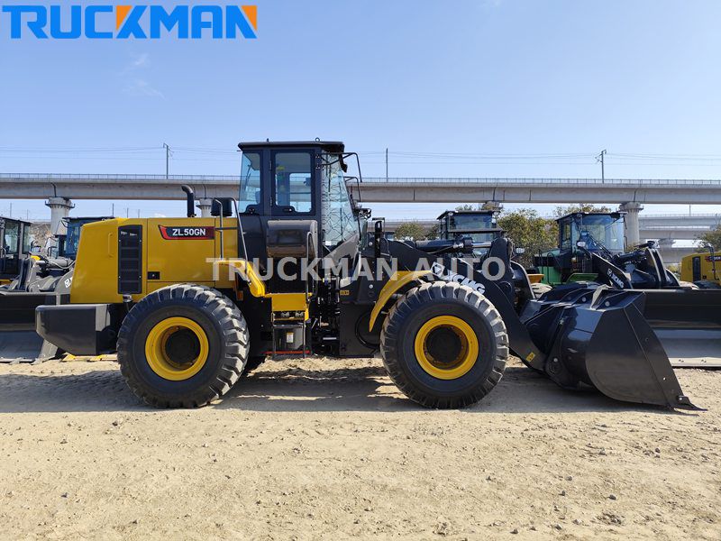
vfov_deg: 58.9
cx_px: 360
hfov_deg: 73.9
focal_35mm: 23
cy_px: 270
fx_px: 479
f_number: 1.65
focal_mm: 6.14
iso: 50
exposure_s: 1/835
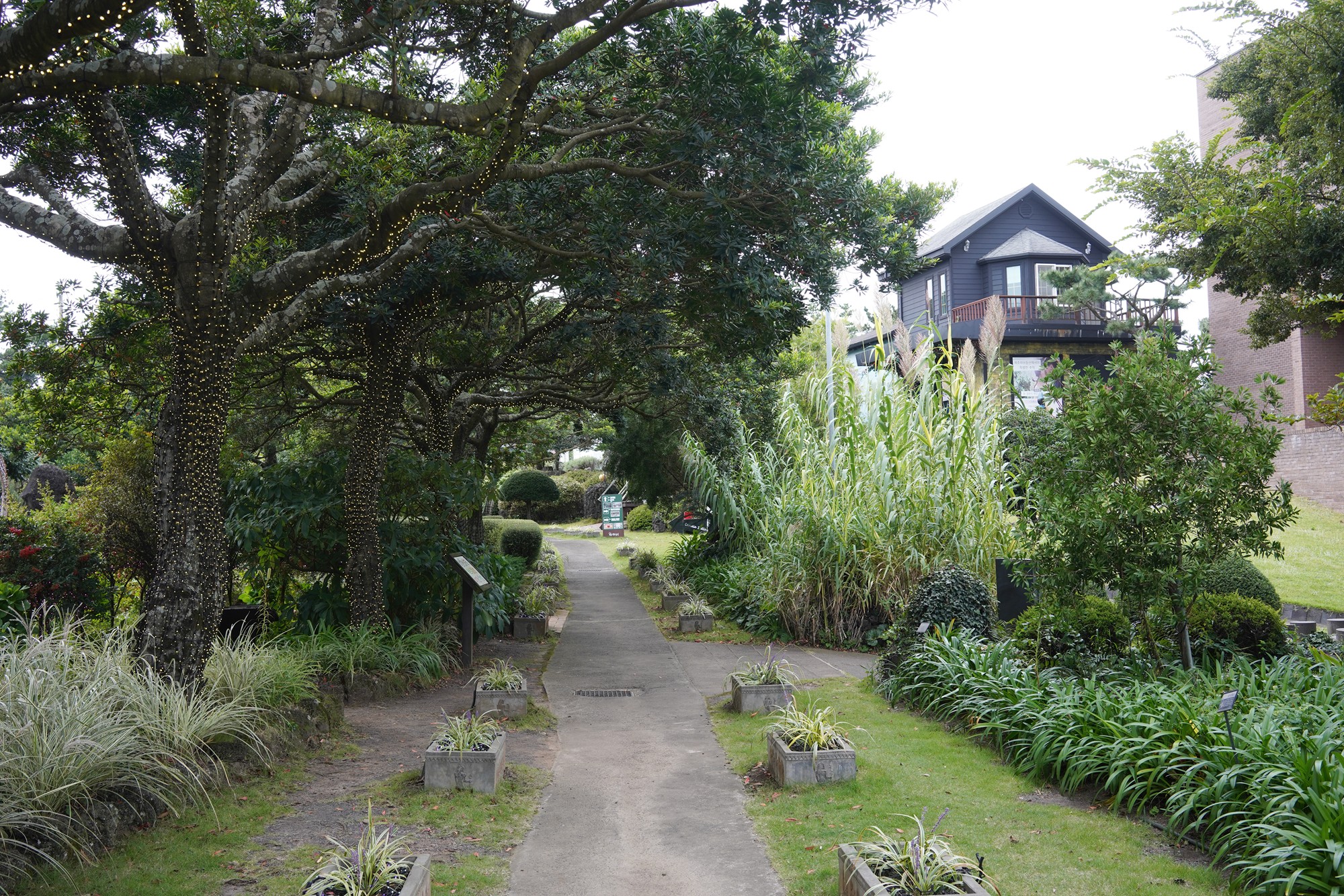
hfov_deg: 54.4
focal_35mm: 35
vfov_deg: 37.9
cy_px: 448
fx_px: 1307
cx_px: 672
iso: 400
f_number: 7.1
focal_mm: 35
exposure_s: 1/100
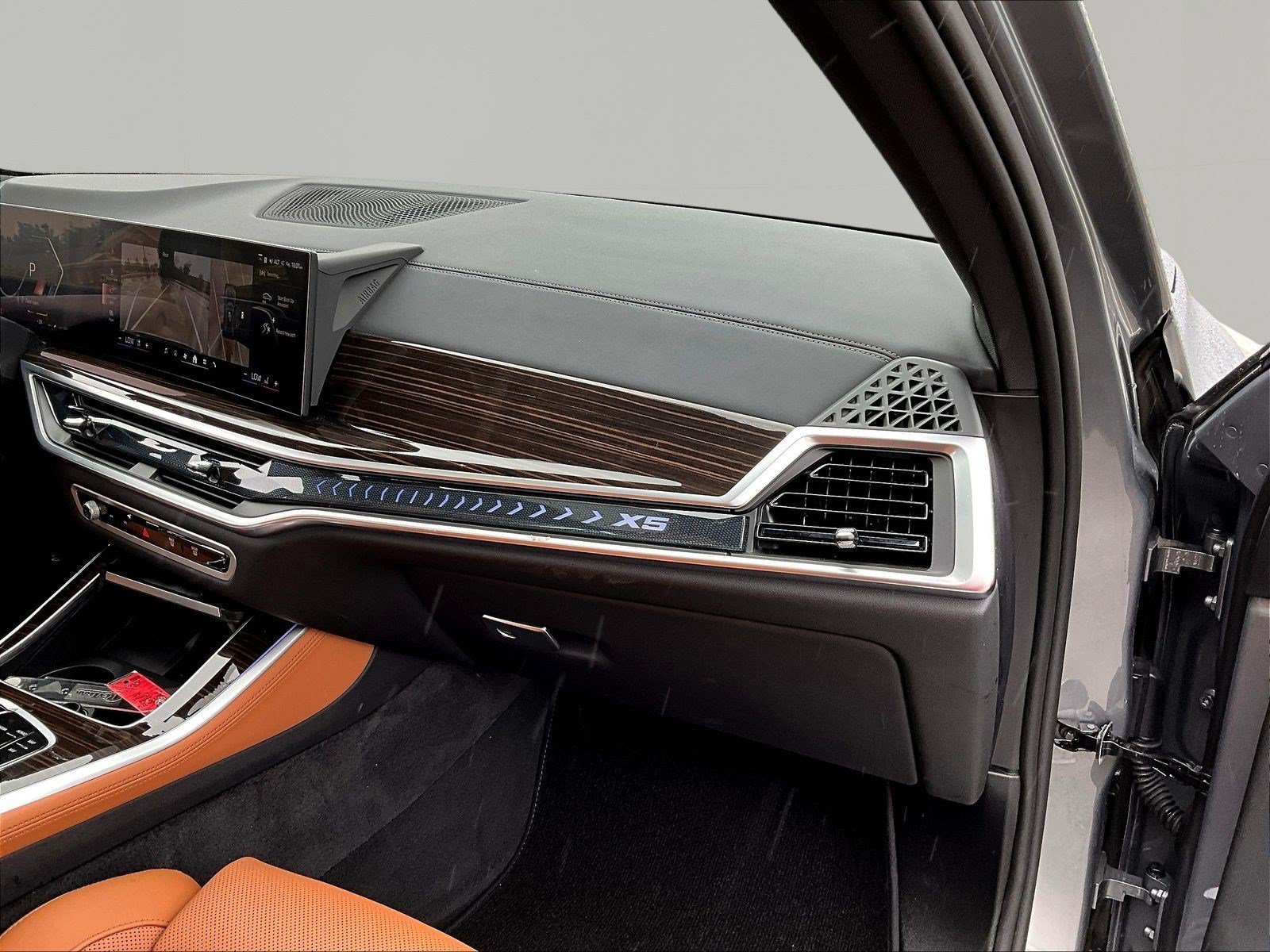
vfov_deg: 48.2
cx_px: 635
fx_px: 1064
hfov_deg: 61.7
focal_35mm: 29
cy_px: 476
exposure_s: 1/122
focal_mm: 3
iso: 32
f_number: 1.8
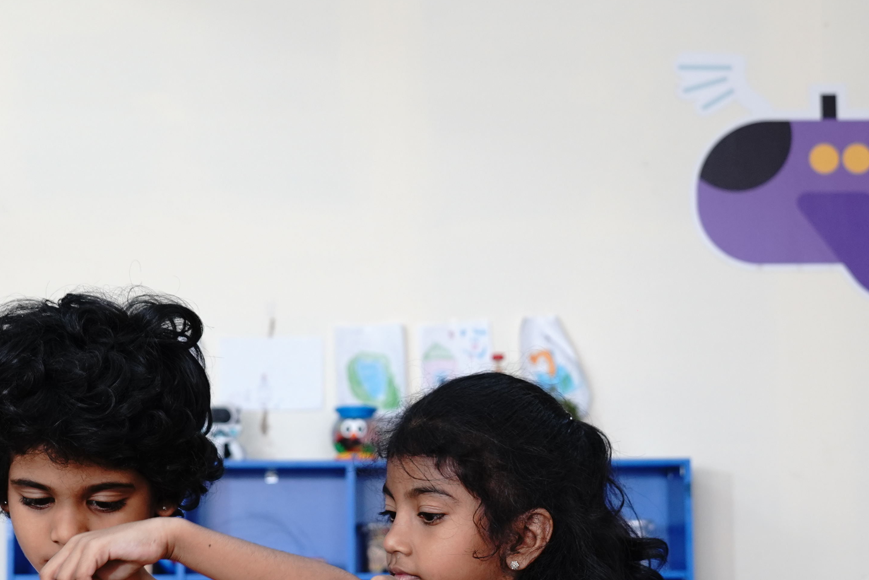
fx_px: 1859
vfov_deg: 17.7
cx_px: 391
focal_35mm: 77
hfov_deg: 26.3
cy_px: 380
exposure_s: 1/50
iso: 500
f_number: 4.5
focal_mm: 29
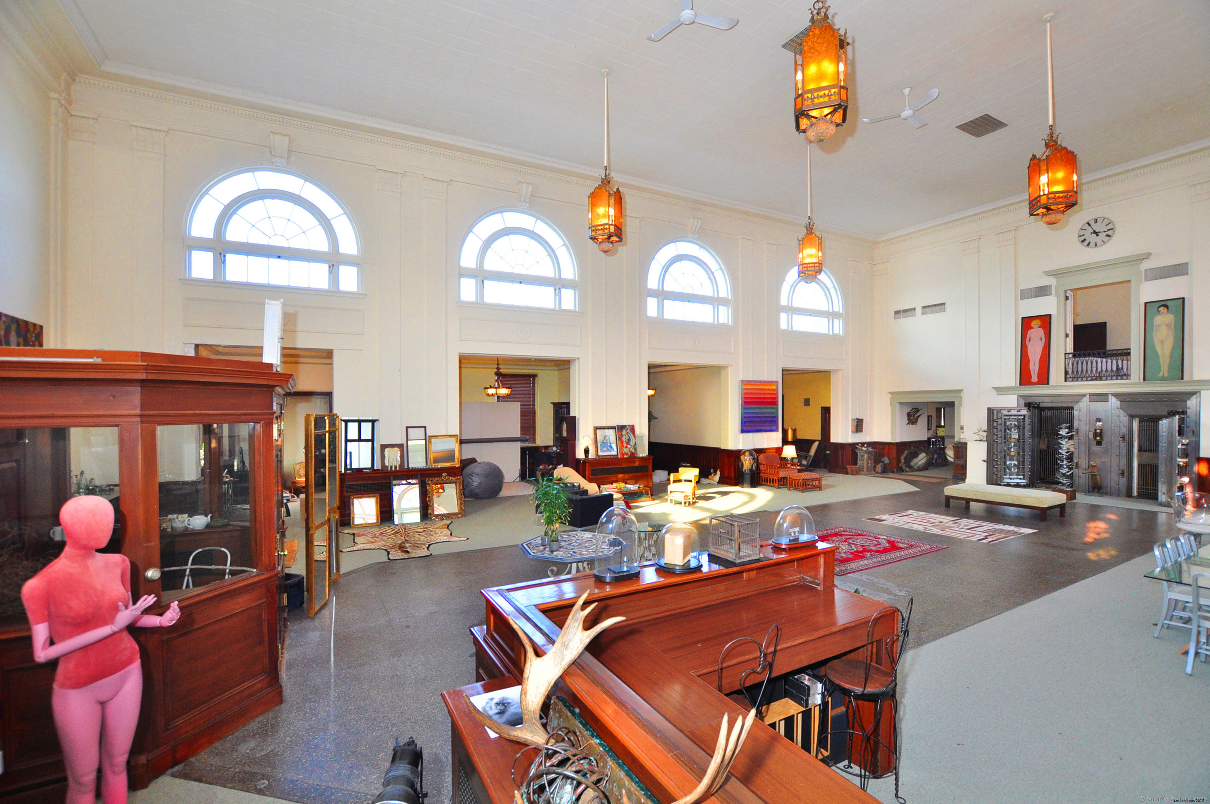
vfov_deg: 77.2
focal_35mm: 15
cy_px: 402
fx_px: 504
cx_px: 605
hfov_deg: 100.5
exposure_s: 1/160
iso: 1000
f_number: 4
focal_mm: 10
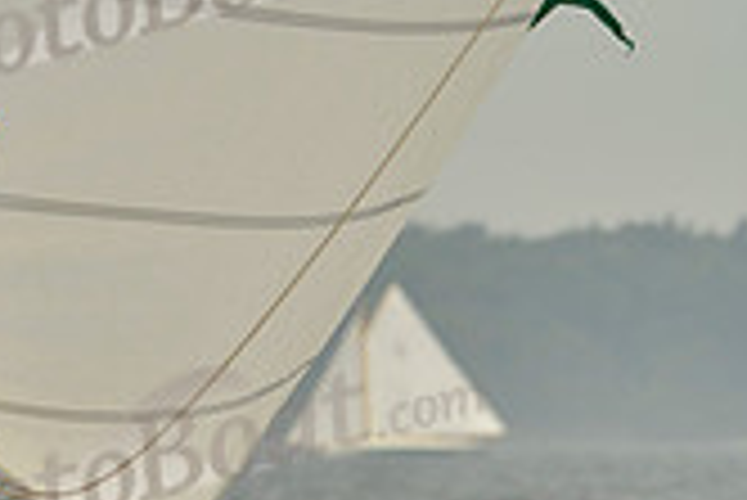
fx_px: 19605
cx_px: -378
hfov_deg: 2.2
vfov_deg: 1.5
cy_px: 291
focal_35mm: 944
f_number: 7.1
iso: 280
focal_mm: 270
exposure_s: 1/1250
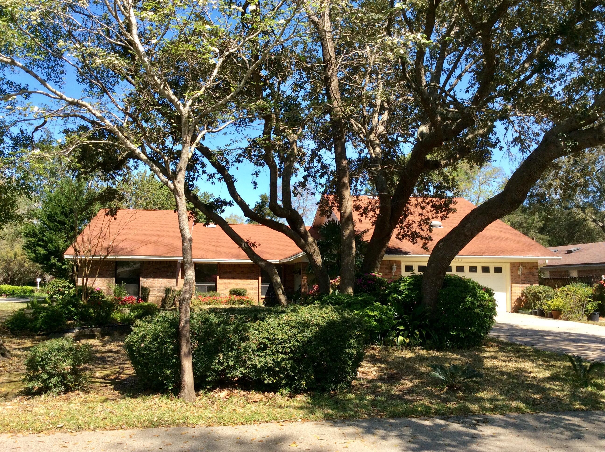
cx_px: 302
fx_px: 558
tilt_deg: +2.9
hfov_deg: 56.9
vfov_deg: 44.1
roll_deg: -0.4
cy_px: 226
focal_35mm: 32
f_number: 2.4
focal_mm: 3.3
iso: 32
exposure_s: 1/673
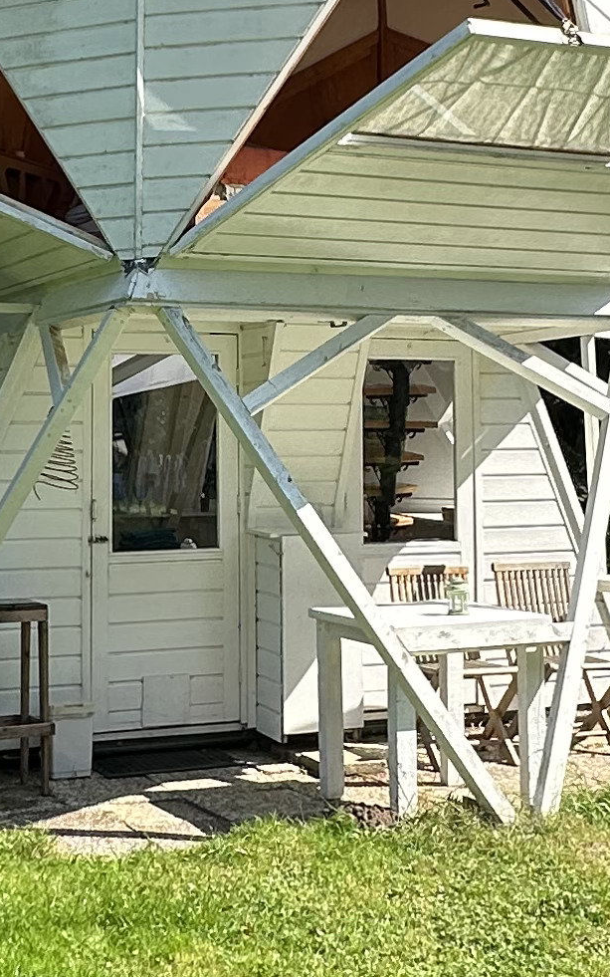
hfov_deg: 21.3
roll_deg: -0.6
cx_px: 254
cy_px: 301
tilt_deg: +3.7
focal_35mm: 61
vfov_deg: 33.1
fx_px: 1623
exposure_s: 1/963
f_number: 2.2
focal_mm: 2.22
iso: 40
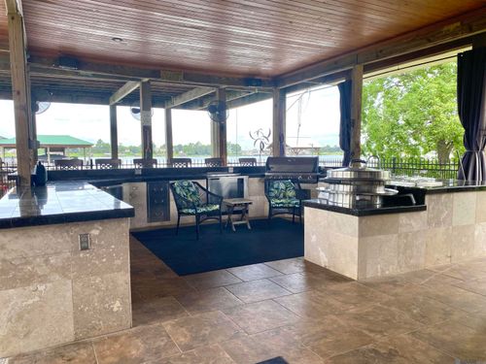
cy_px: 182
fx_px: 365
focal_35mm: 26
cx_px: 243
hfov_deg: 67.3
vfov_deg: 53.1
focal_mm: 4.25
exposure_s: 1/316
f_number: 1.8
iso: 32
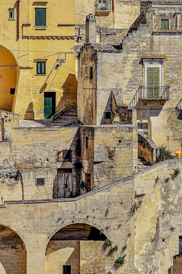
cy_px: 76
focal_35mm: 168
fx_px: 1275
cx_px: 140
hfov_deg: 8.2
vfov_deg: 12.2
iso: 200
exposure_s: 1/200
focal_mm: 100
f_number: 16
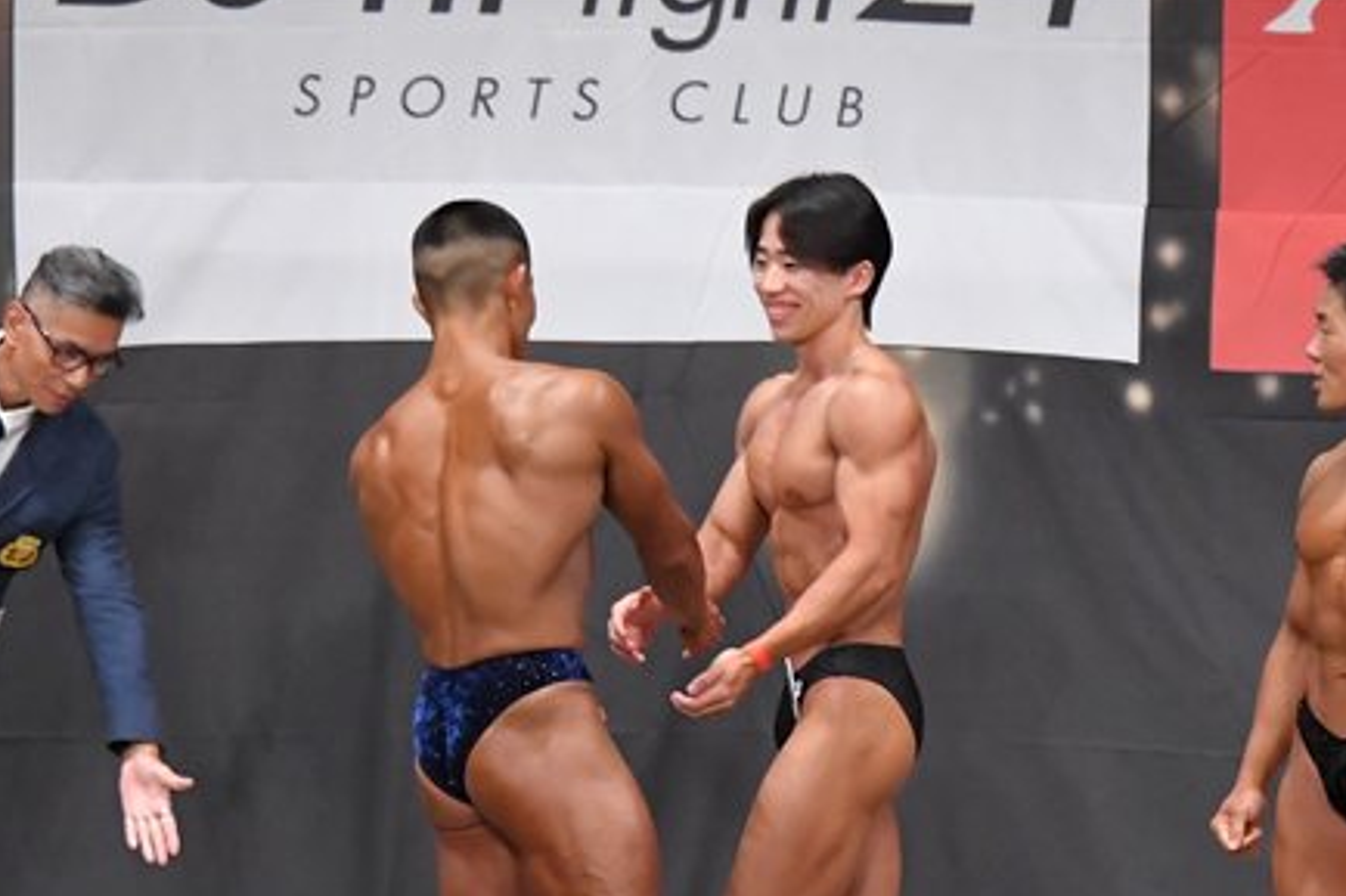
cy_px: 784
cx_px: 1140
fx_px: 11212
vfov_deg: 4.6
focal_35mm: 300
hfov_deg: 6.9
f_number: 5.6
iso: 6400
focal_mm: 112
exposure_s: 1/400
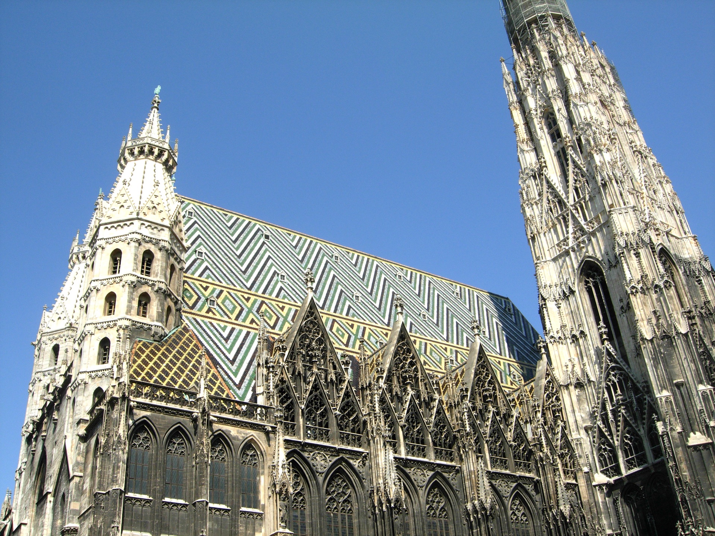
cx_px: 358
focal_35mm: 36
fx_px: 744
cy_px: 268
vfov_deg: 39.7
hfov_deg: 51.4
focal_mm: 7.5
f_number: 6.8
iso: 50
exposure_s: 1/322
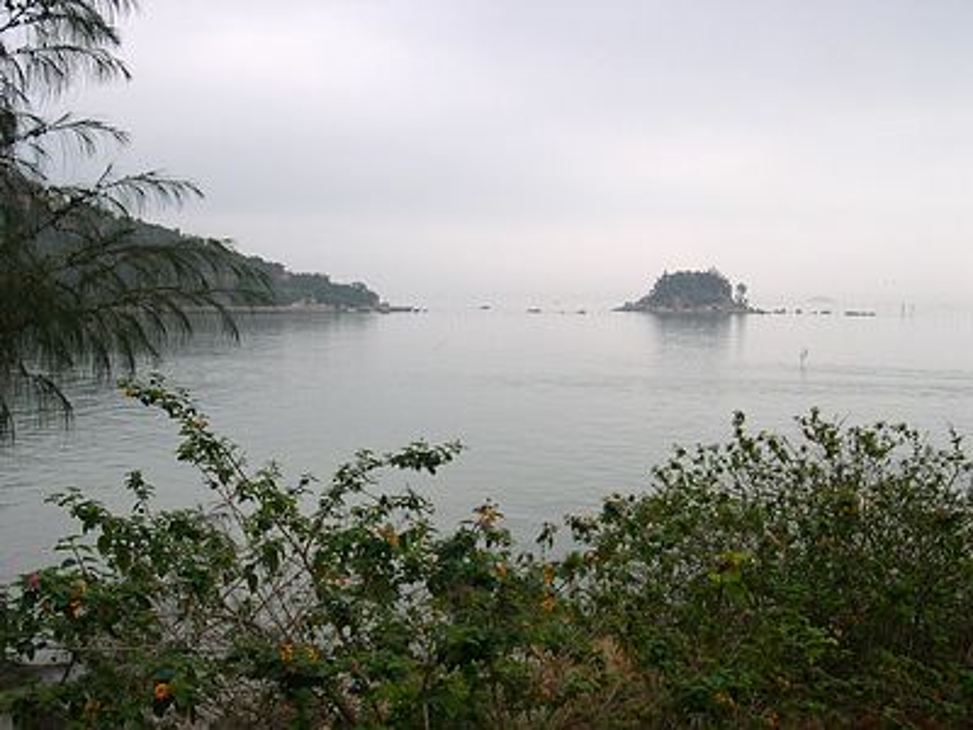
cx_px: 486
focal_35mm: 38
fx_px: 1068
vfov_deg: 37.7
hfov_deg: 49.0
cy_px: 365
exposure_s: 1/233
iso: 100
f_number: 7.6
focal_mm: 8
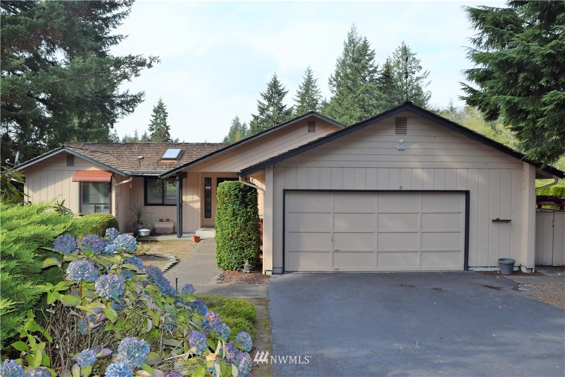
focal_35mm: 30
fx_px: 471
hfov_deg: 61.9
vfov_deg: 43.6
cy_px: 188
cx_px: 282
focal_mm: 20
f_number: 7.1
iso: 100
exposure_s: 1/200
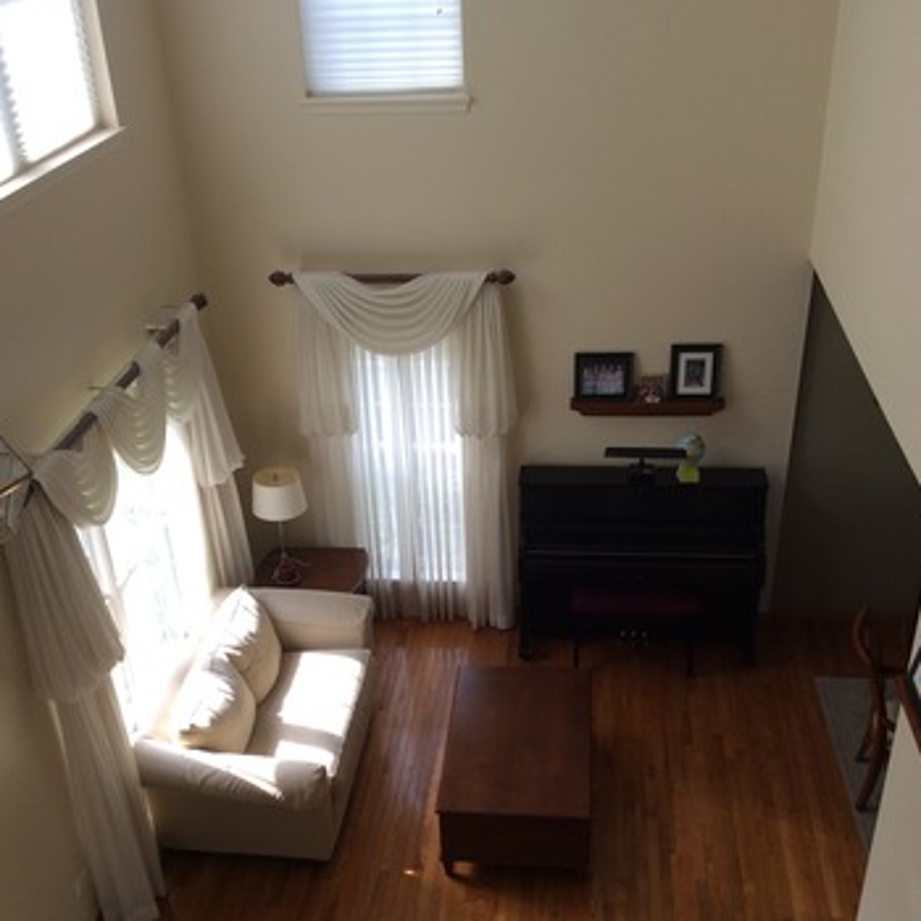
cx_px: 462
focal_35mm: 40
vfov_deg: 41.5
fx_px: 1204
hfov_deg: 41.9
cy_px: 584
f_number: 2.4
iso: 32
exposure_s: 1/122
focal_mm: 3.3
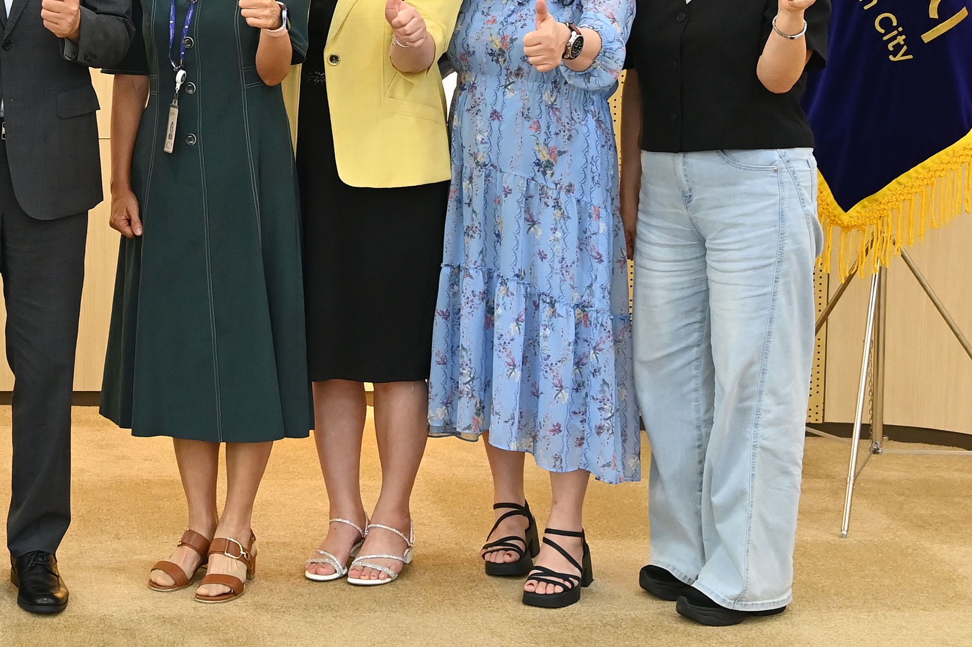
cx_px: 12
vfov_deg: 16.4
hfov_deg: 23.8
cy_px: 20
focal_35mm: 82
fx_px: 2214
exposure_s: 1/125
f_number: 6.3
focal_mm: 38
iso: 2500
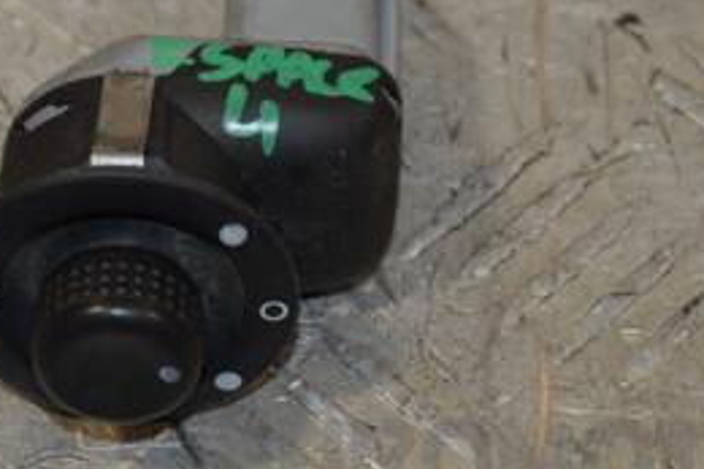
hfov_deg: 7.0
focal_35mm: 294
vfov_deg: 4.7
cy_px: 100
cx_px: 165
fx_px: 5748
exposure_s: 1/200
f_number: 6.3
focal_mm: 85
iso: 800
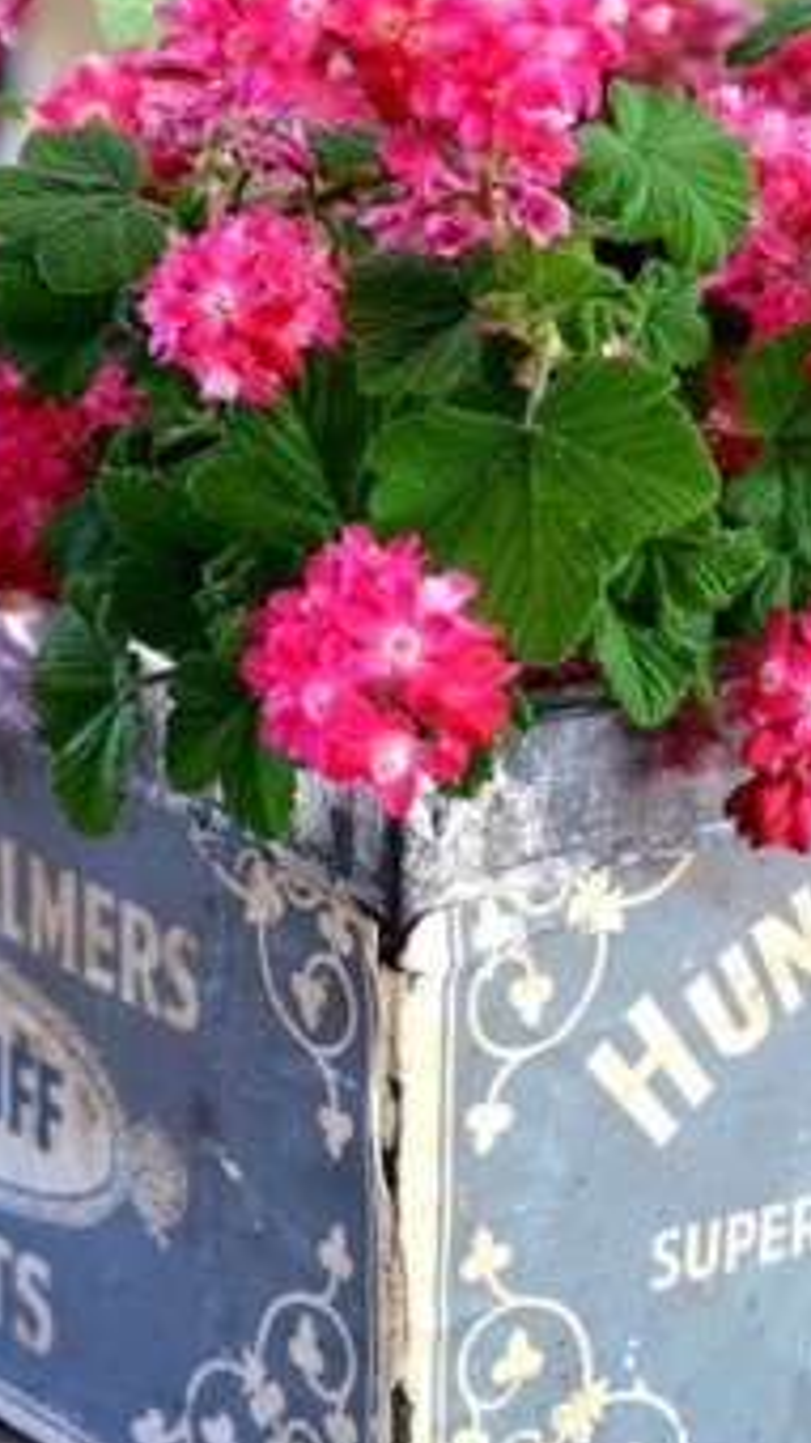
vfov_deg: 16.1
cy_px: 762
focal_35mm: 133
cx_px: -187
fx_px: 5090
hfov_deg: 9.0
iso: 100
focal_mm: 40
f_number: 4.5
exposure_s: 1/50
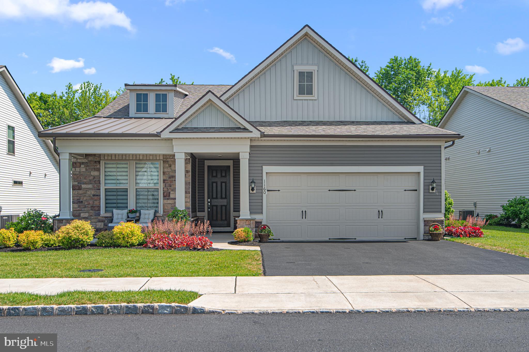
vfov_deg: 41.1
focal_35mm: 32
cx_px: 264
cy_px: 176
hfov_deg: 58.8
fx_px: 470
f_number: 9
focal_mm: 32
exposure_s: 1/250
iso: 200
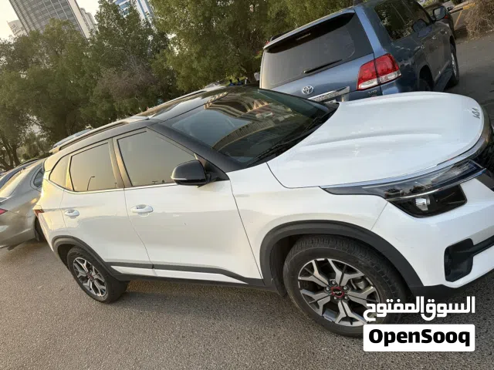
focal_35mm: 24
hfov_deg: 71.6
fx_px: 343
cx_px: 247
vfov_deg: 56.8
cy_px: 185
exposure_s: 1/745
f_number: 1.78
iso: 80
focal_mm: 6.86
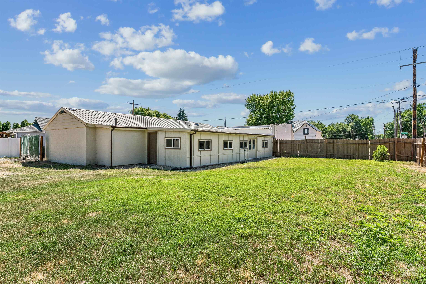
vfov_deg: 66.2
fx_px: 218
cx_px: 213
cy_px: 142
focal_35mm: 18
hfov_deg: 88.7
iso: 400
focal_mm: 18.4
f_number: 13
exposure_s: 1/320
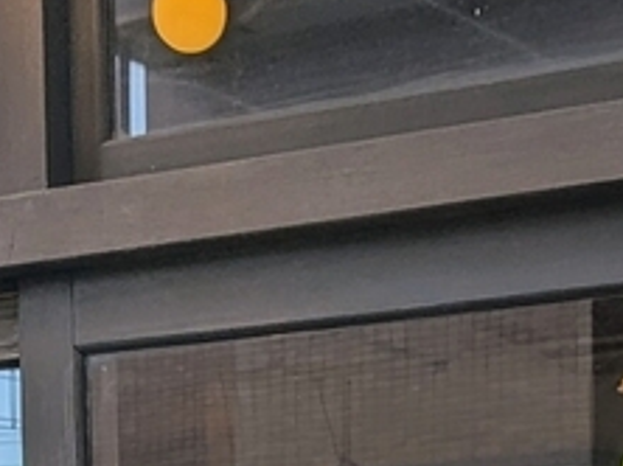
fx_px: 2337
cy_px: 1221
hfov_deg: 15.1
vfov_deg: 9.7
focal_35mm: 130
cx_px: 126
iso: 42
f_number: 1.85
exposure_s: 1/643
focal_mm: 6.81
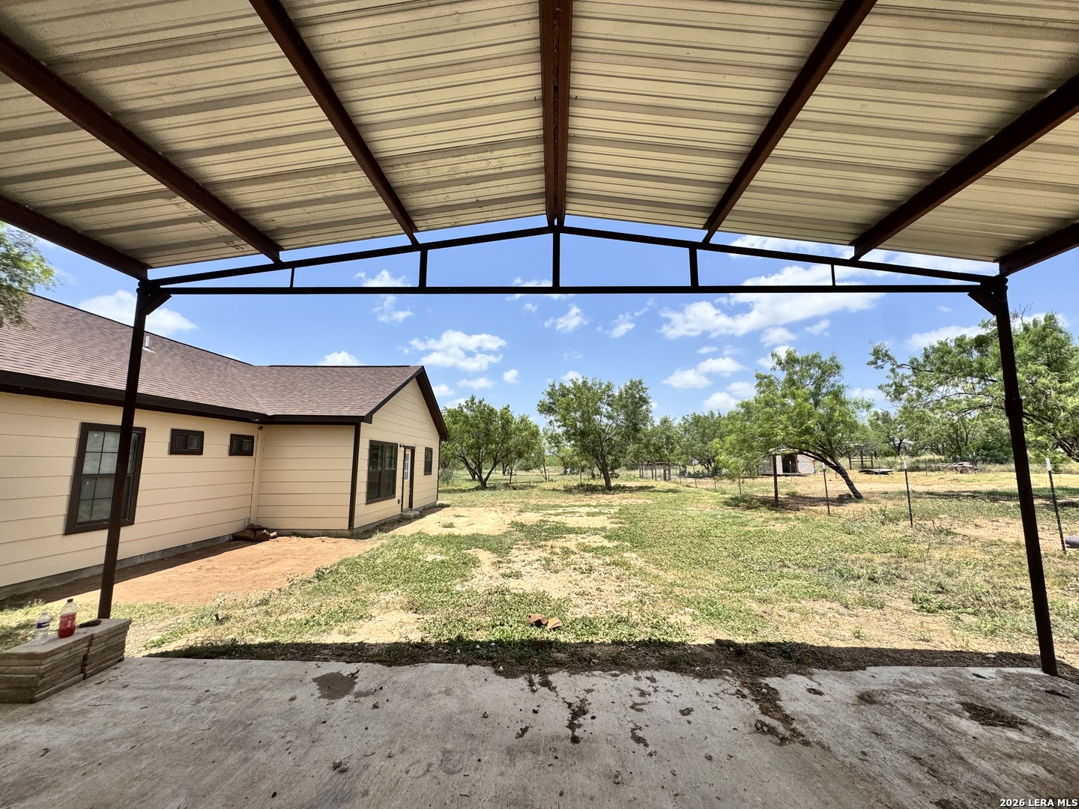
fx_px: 436
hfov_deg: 102.1
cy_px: 404
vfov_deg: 85.7
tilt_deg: +7.5
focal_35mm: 14
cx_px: 540
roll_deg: -0.7
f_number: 2.2
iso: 40
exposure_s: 1/2494
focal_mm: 2.22
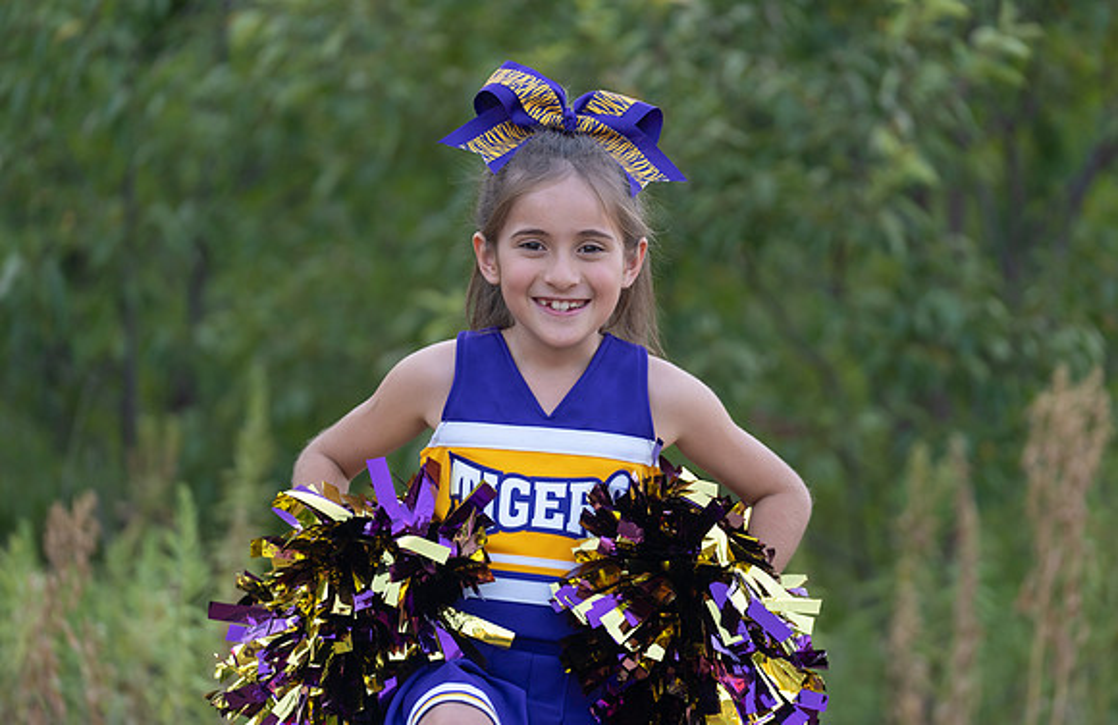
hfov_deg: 13.4
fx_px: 4765
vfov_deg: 8.7
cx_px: 609
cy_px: 414
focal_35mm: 155
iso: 320
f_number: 2.8
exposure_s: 1/320
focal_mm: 131
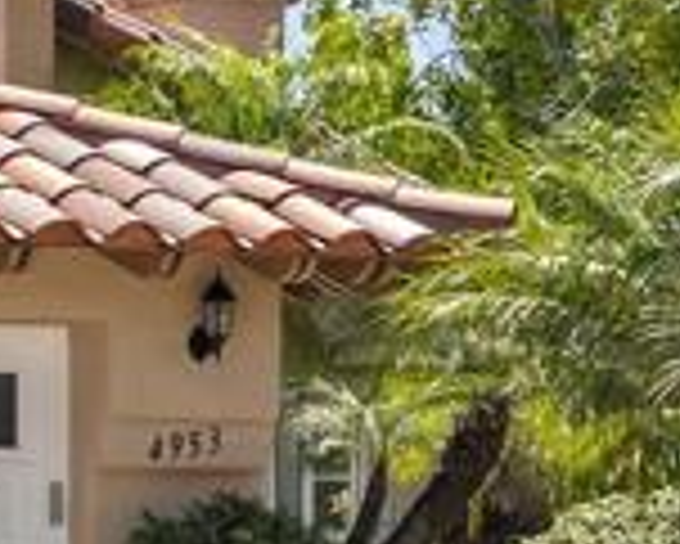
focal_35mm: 191
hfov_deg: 9.7
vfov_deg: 8.1
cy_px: 40
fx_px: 3846
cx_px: -468
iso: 500
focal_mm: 30
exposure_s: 1/400
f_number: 10
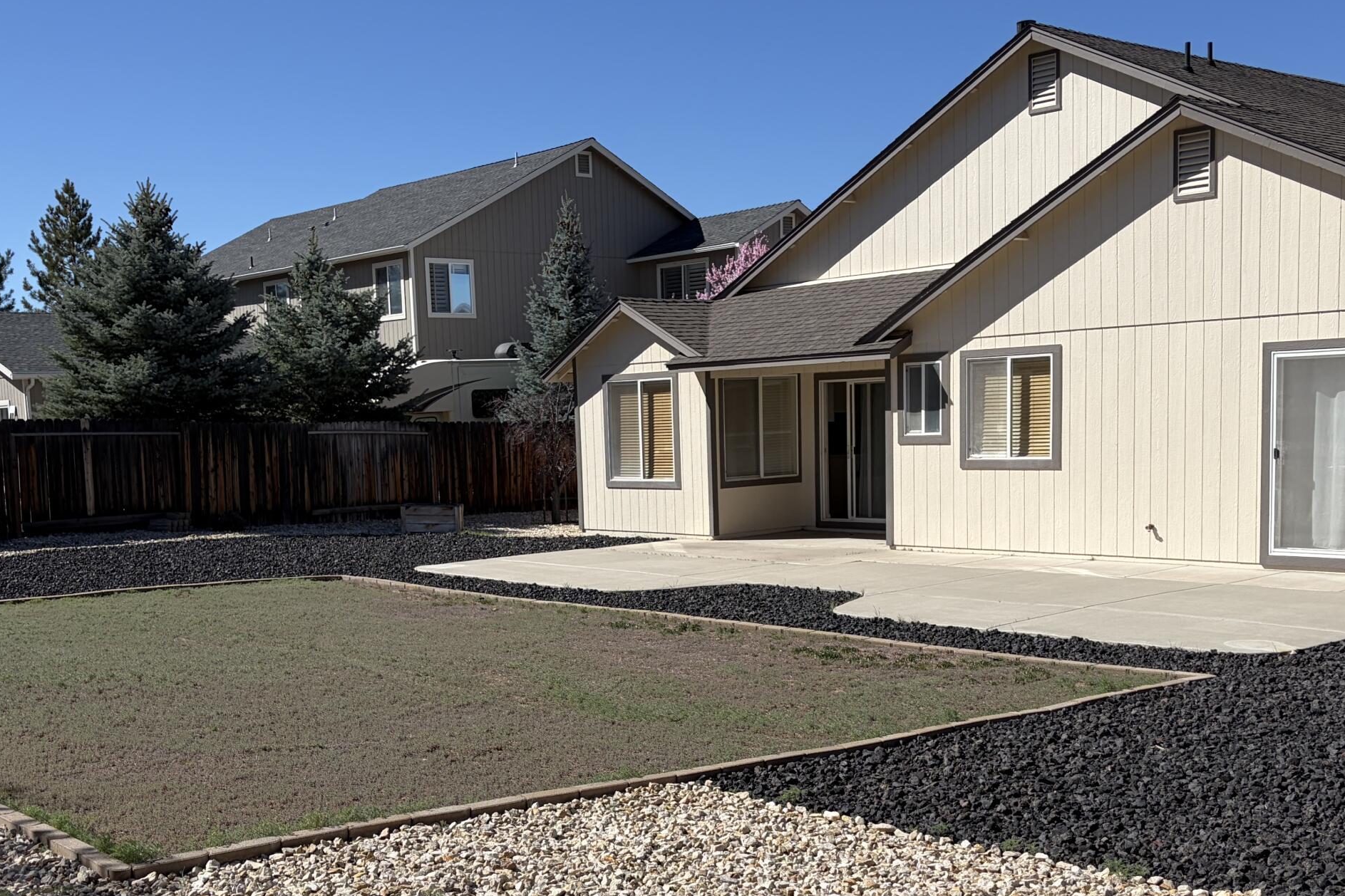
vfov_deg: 30.9
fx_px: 1606
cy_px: 616
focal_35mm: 43
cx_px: 620
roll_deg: +2.2
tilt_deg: -7.2
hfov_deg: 45.4
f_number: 1.6
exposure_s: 1/5348
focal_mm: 5.96
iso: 50
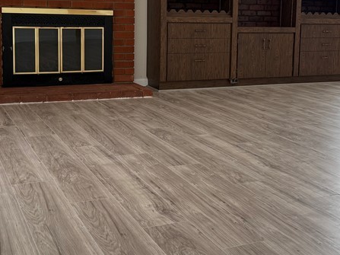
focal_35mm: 55
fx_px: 540
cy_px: 68
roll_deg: -1.0
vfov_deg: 26.3
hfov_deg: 34.8
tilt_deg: -6.4
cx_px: 207
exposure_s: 1/120
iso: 80
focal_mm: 6.76
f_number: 1.78
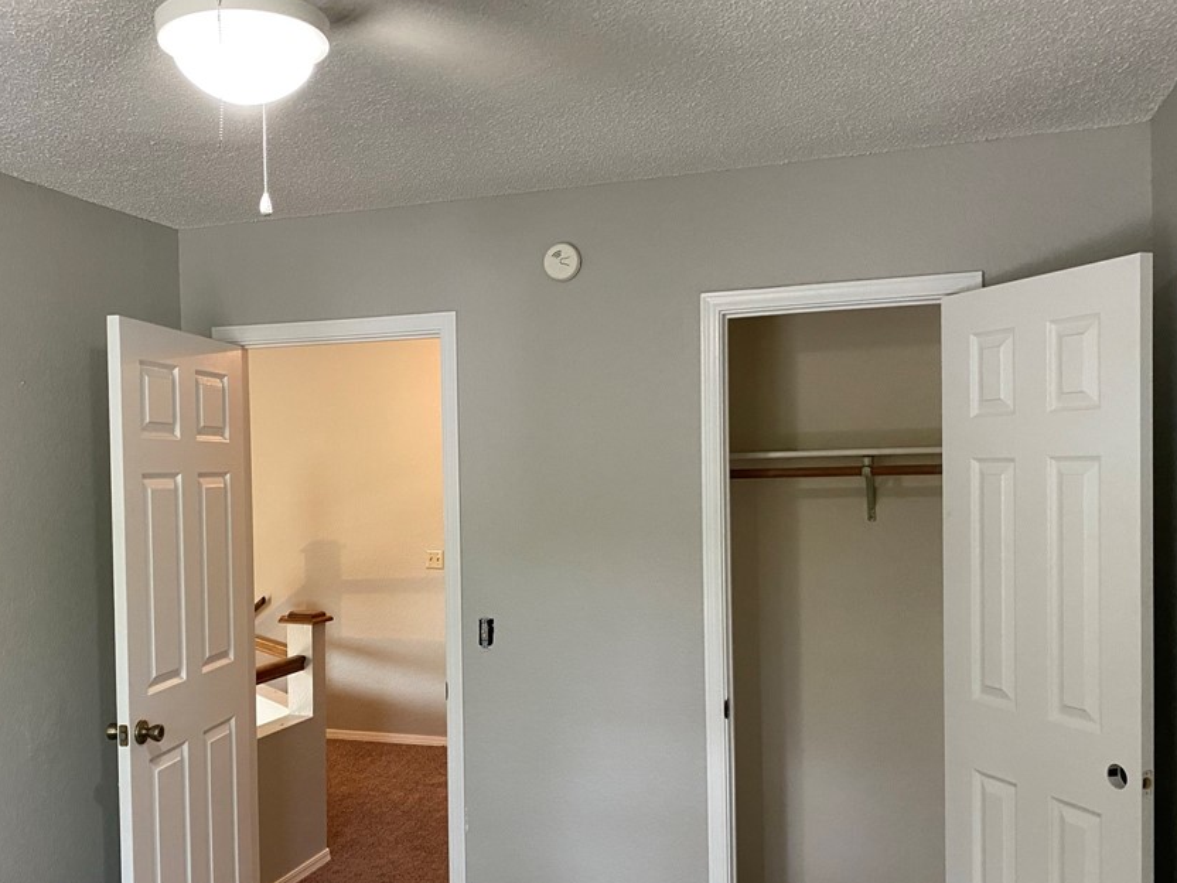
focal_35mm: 32
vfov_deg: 44.1
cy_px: 497
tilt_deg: -2.3
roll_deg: +1.4
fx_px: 1088
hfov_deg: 56.6
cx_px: 512
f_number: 1.8
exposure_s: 1/40
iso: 320
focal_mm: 4.25
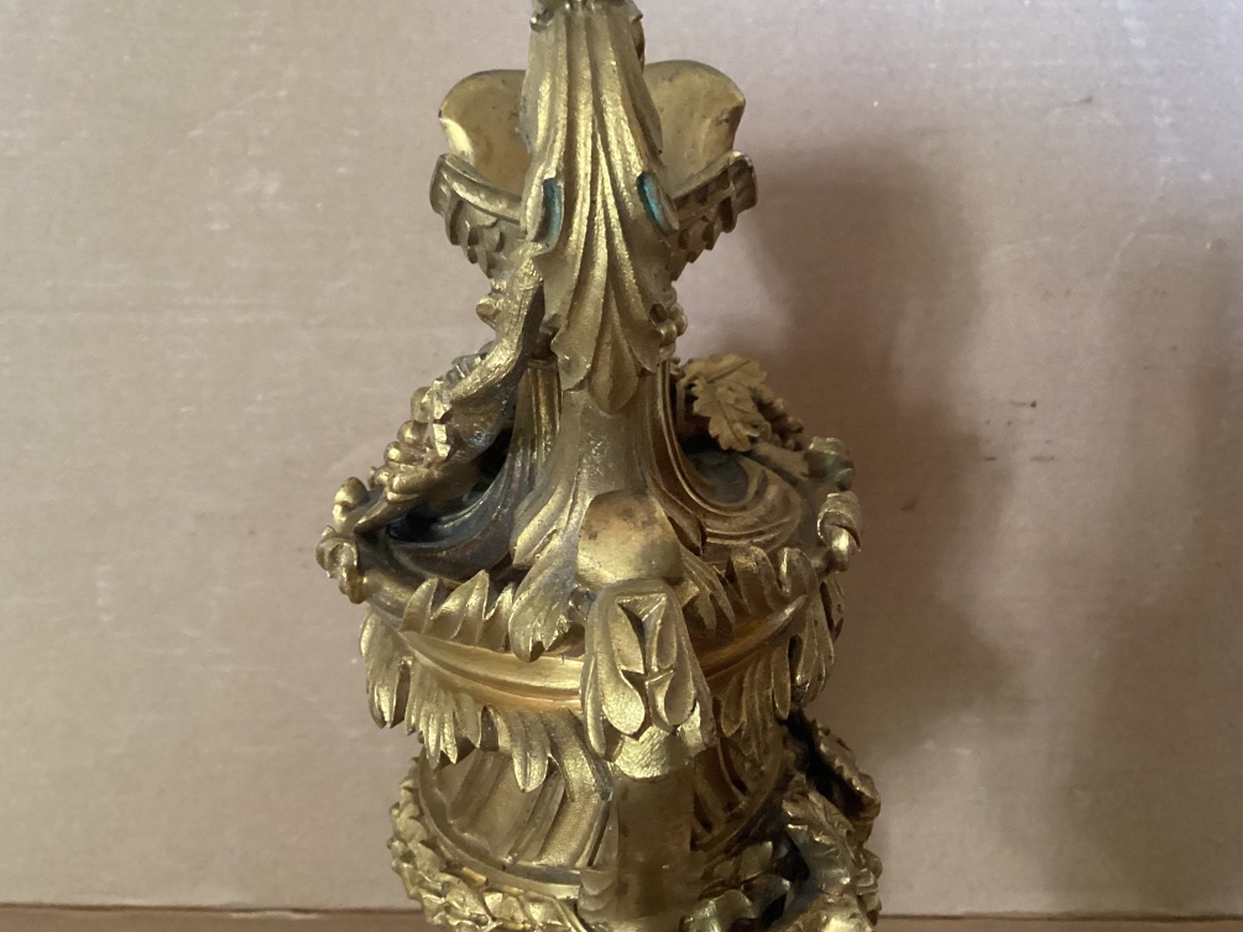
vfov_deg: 38.6
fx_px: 1329
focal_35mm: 37
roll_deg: -2.2
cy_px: 420
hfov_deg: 50.1
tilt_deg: -20.8
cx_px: 642
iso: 640
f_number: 2.4
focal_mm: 3.3
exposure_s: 1/30
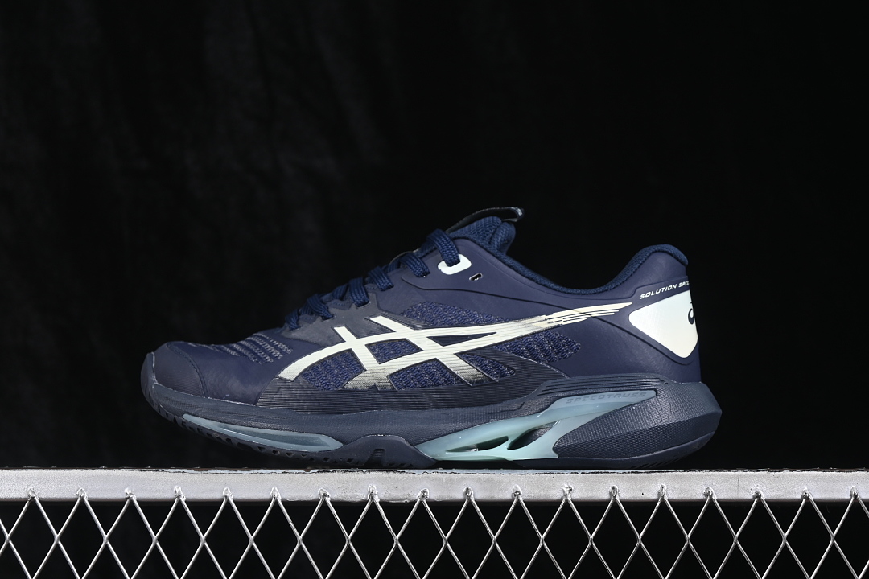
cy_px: 290
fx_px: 1810
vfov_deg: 18.2
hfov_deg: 27.0
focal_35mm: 75
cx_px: 434
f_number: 6.3
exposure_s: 1/60
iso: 160
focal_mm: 50
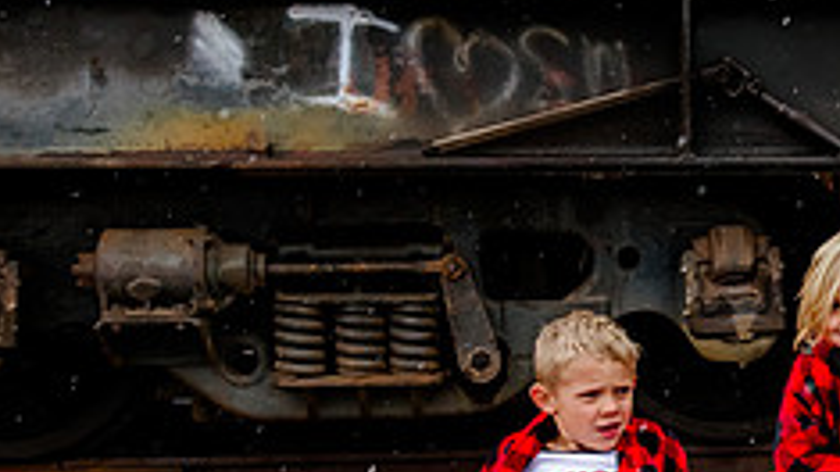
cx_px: 855
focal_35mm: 112
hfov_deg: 18.6
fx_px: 2494
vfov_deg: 10.8
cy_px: 303
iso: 800
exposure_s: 1/400
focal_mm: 38
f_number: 7.1
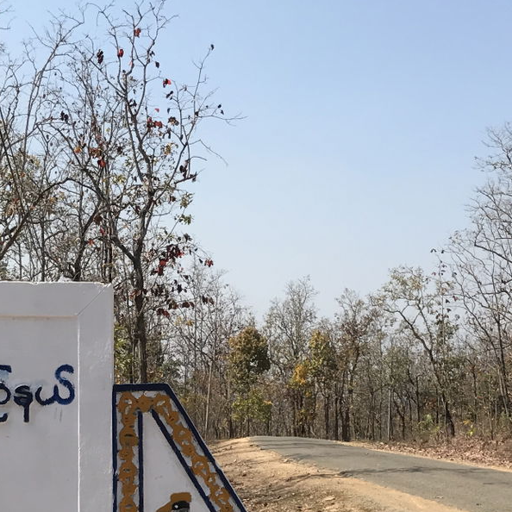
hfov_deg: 21.6
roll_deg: +0.5
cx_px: 202
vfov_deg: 21.4
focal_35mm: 80
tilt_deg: +1.1
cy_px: 412
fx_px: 1339
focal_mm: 3.99
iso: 20
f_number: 1.8
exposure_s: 1/2179
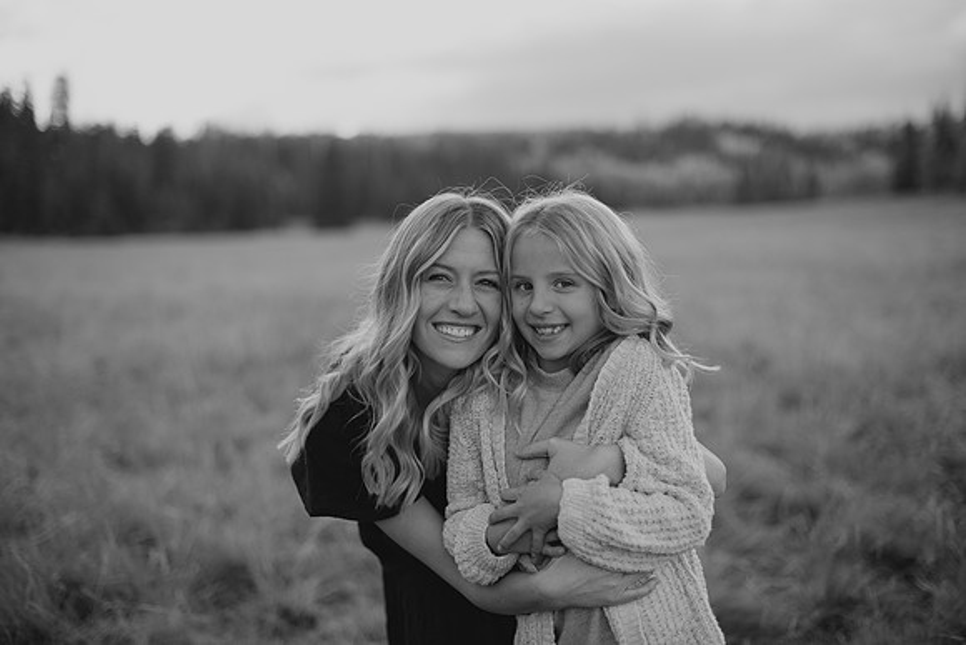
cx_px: 483
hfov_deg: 39.6
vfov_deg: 27.0
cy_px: 322
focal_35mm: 50
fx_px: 1342
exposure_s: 1/500
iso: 160
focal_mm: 50
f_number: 2
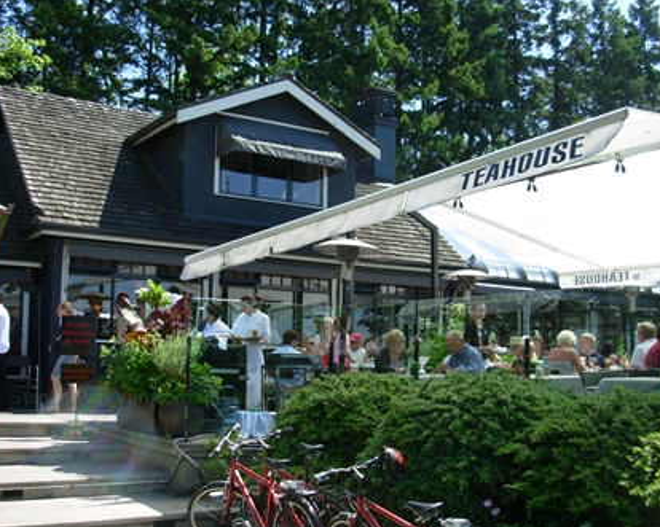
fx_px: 840
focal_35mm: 43
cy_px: 260
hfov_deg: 42.9
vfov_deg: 34.9
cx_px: 344
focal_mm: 6.3
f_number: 2.9
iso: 50
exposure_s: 1/443
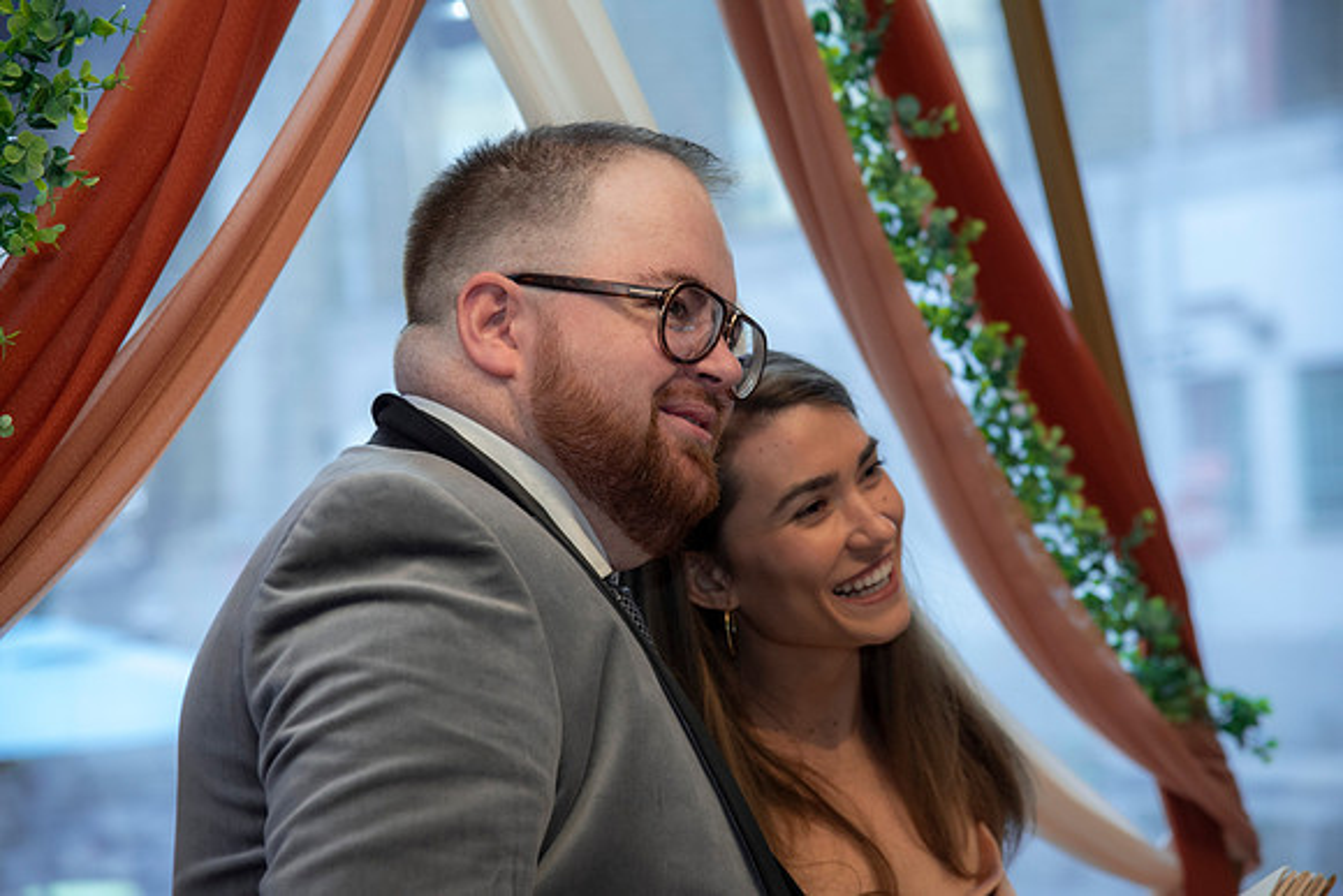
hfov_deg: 17.1
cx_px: 672
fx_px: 4478
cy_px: 448
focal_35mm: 120
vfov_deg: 11.4
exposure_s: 1/125
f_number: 5
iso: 800
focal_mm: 120
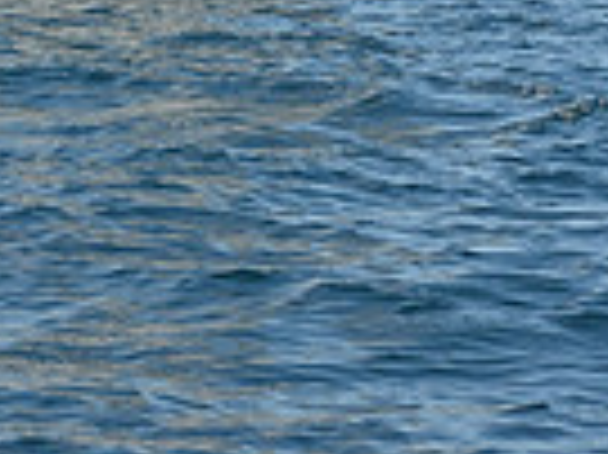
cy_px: -814
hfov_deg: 5.3
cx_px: 101
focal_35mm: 373
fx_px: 6546
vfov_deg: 3.9
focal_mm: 90
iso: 320
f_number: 10
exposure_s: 1/1000
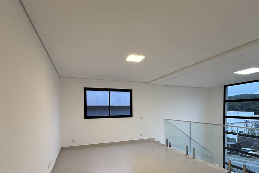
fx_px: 144
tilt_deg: -1.7
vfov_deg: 60.5
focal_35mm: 20
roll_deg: +0.4
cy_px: 115
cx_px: 132
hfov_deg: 84.0
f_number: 2.2
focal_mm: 2.22
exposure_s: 1/120
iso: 200
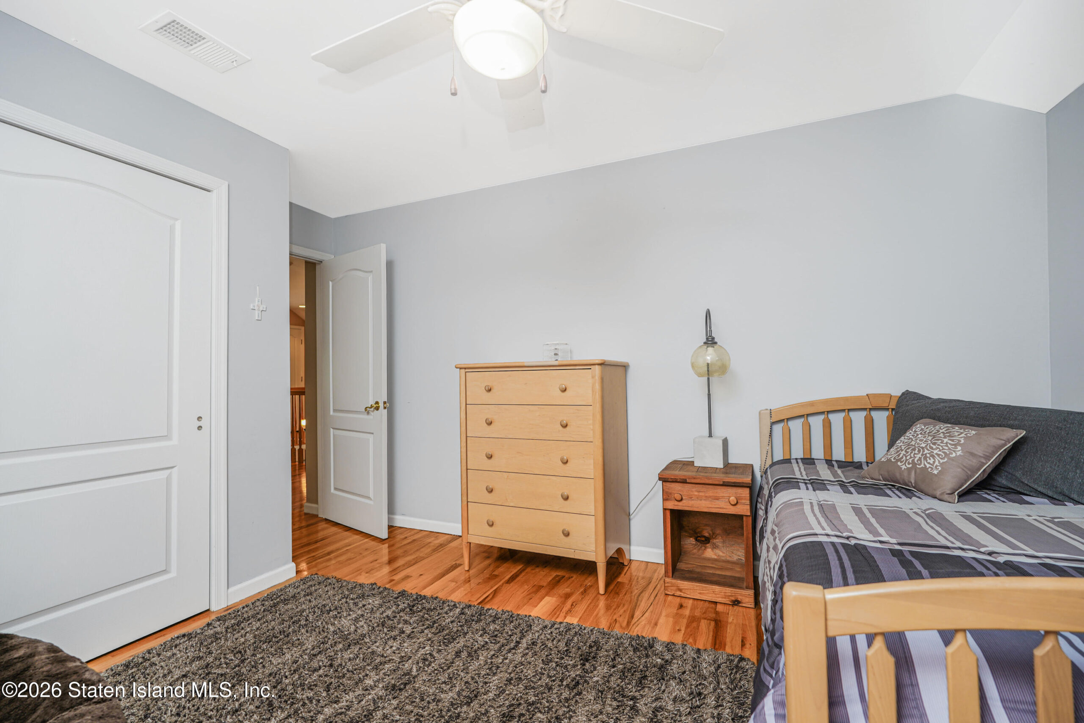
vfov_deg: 73.8
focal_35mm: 16
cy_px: 362
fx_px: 482
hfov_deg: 96.7
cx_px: 542
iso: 64
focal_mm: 16
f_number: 4
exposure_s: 1/25
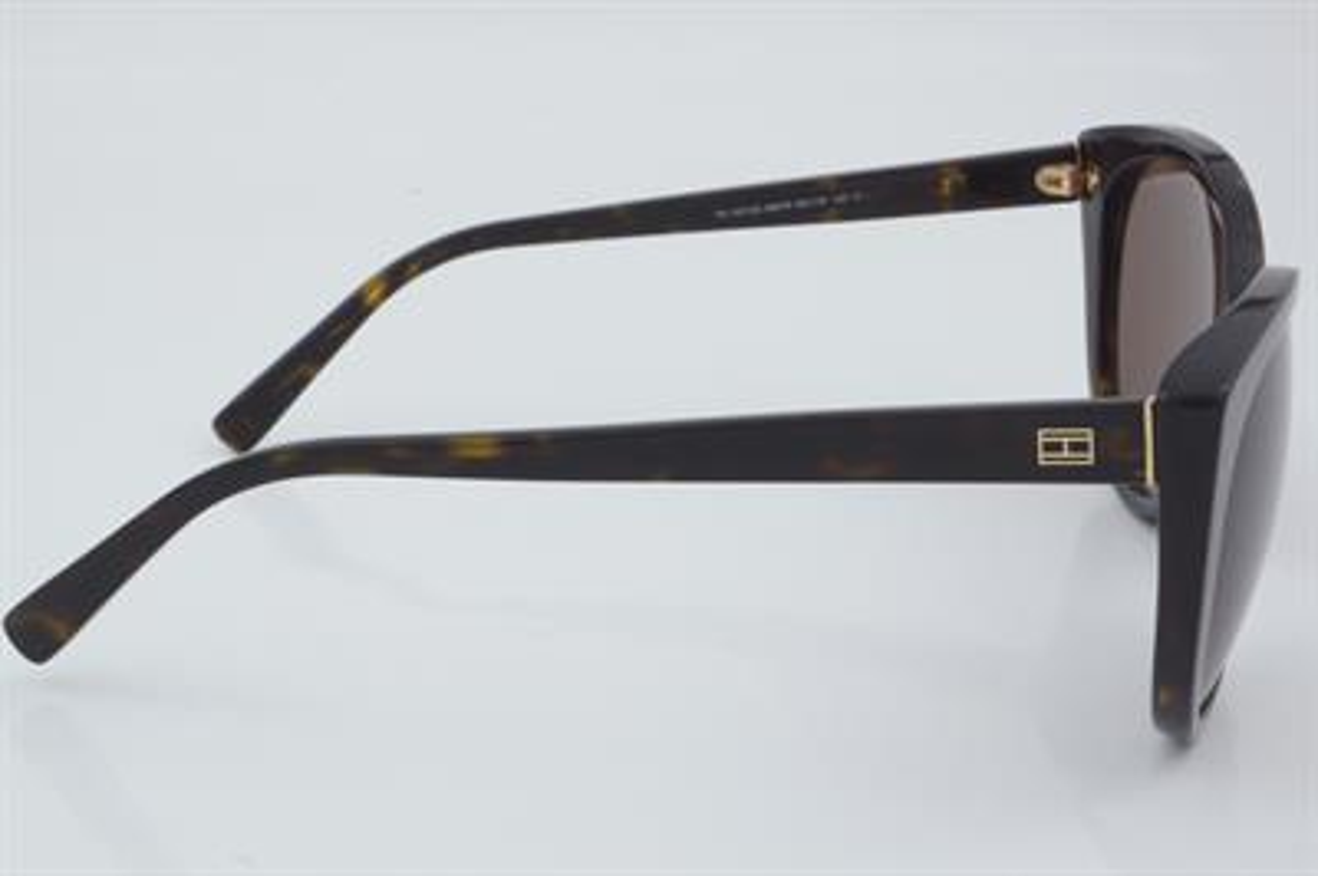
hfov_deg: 27.0
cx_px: 659
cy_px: 438
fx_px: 2744
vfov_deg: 18.2
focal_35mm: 75
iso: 100
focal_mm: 50
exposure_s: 1/3
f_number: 32
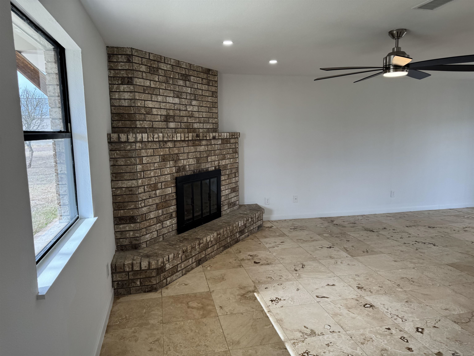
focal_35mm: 24
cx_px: 237
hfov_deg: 71.6
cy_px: 178
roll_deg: +1.3
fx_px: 329
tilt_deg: -6.6
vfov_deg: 56.8
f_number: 1.78
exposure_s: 1/183
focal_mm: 6.76
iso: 80
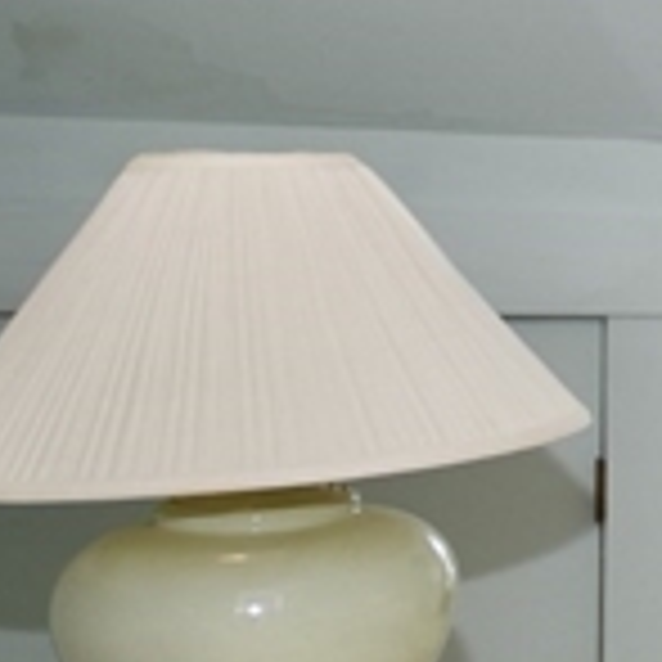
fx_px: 1926
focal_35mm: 89
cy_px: 272
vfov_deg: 19.5
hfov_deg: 11.5
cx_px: 1972
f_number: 4
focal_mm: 10
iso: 200
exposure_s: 1/60
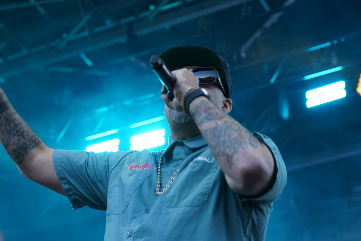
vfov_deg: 13.0
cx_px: 169
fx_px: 1053
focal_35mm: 105
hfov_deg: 19.5
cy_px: 171
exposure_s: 1/160
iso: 200
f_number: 4
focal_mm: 69
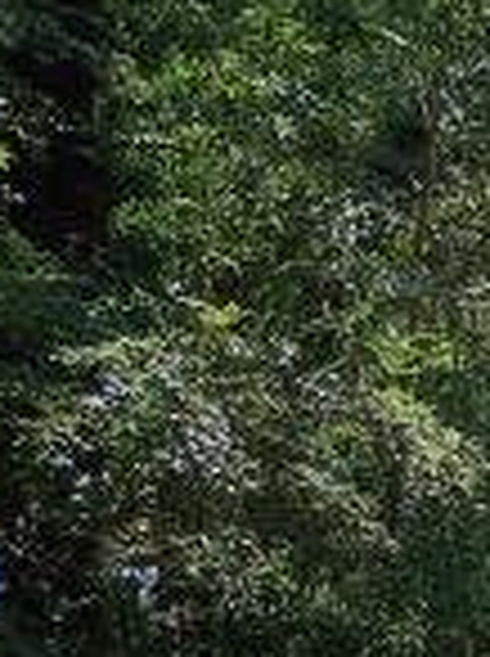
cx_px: 832
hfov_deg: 12.8
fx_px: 2006
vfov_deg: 17.5
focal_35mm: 106
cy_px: 830
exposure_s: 1/283
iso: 100
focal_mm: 4.27
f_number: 1.8
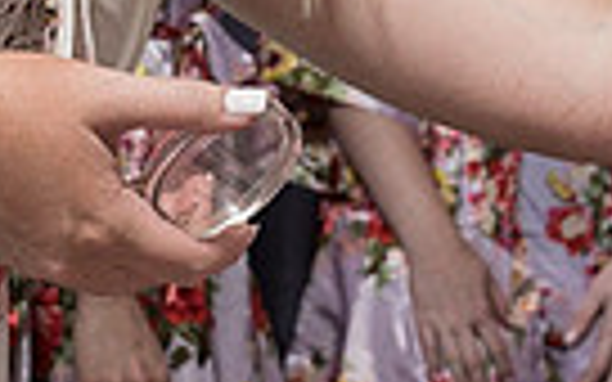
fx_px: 2819
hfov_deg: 12.3
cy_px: -25
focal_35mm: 169
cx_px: 497
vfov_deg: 7.7
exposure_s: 1/200
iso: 400
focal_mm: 26
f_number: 5.6
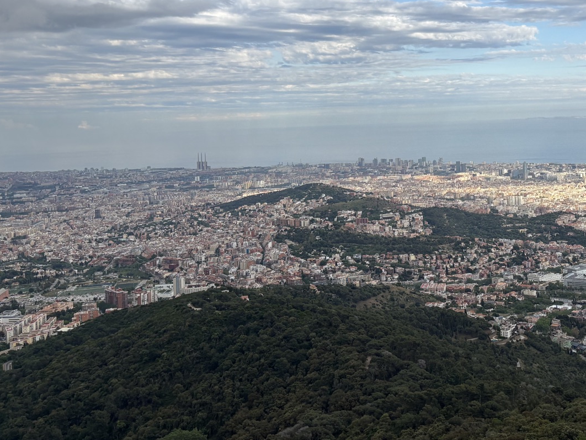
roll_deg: +1.9
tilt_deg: -0.1
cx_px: 464
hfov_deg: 39.0
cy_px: 116
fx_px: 796
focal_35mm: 47
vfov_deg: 30.4
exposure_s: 1/2933
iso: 50
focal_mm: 5.96
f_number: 1.6
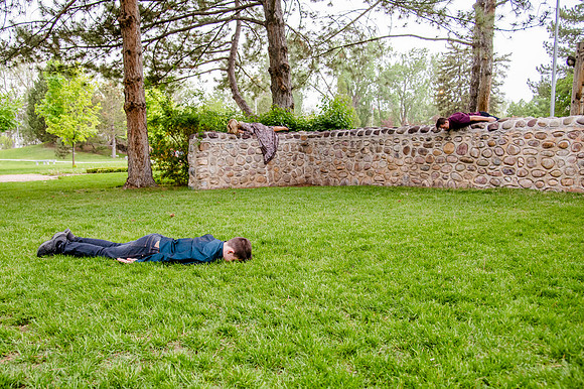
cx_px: 261
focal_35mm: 31
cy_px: 215
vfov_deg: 42.2
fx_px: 503
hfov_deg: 60.2
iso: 1250
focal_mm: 28
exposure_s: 1/160
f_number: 4
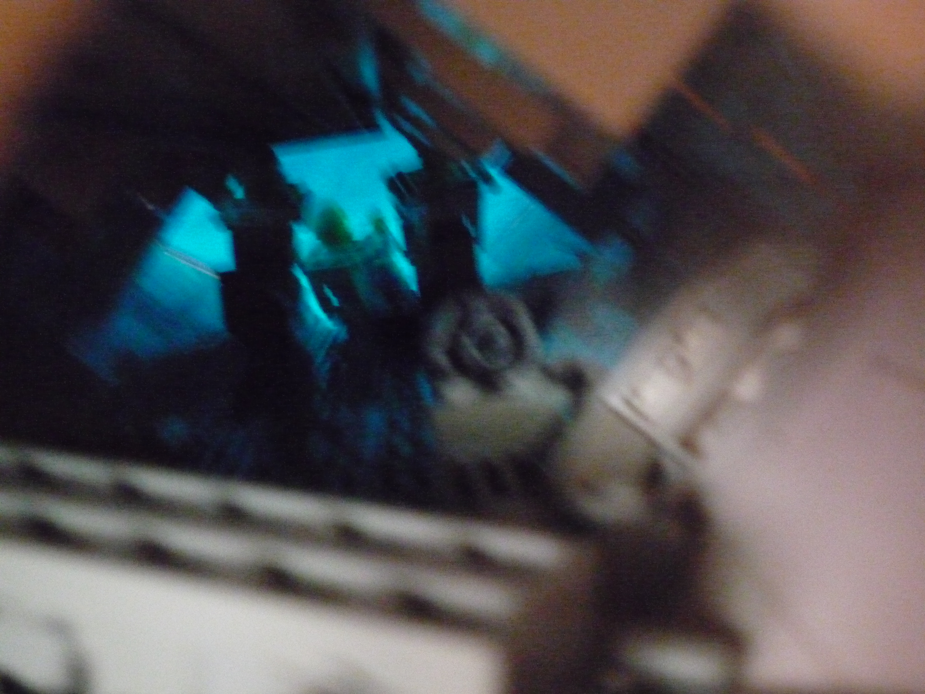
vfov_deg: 30.9
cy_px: 347
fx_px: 1256
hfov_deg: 40.4
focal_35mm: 47
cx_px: 462
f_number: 4.3
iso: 1600
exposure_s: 1/4
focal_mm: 8.3
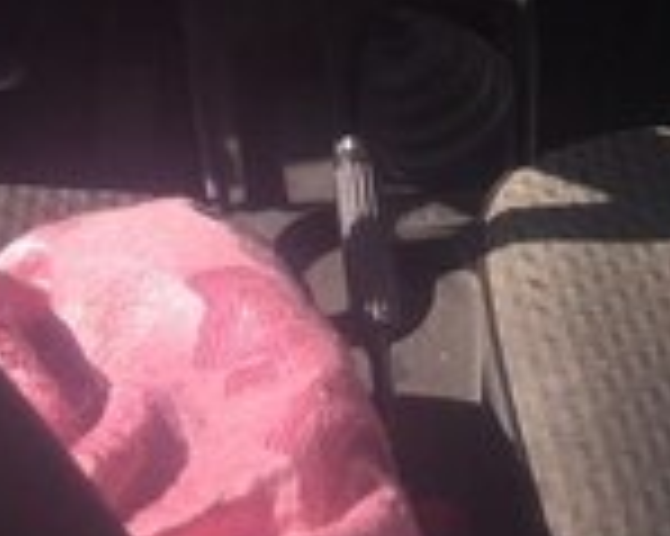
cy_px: -518
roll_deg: +2.5
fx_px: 1863
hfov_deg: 20.4
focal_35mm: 94
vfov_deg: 13.9
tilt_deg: -11.5
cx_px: 342
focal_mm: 4.15
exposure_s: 1/824
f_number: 2.2
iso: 32
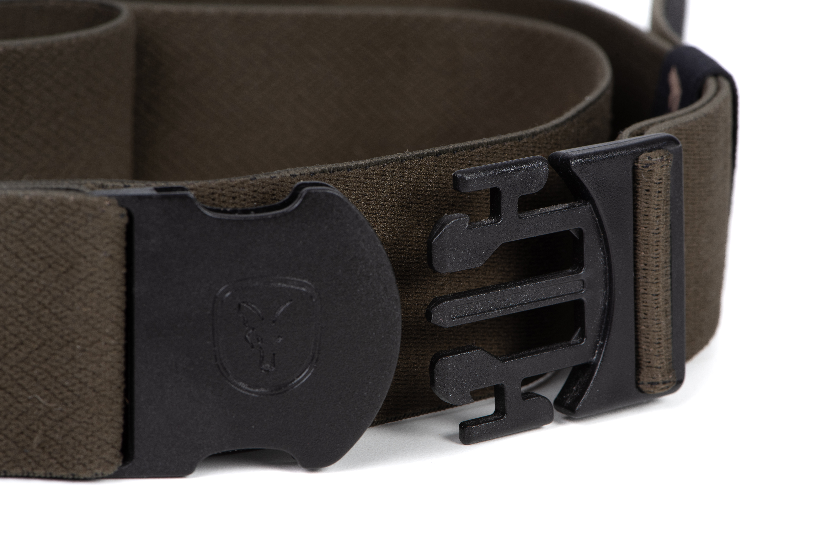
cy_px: 280
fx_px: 2442
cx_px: 418
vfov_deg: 13.1
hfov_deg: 19.4
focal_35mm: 105
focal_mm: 105
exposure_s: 1/160
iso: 160
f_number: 22
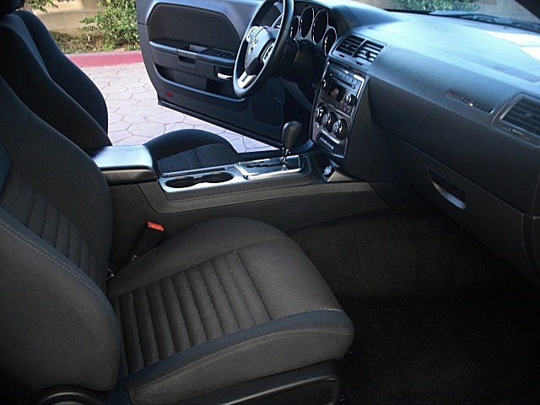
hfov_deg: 51.4
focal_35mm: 36
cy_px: 202
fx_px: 562
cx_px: 270
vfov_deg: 39.7
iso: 100
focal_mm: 6.3
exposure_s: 1/60
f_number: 2.8
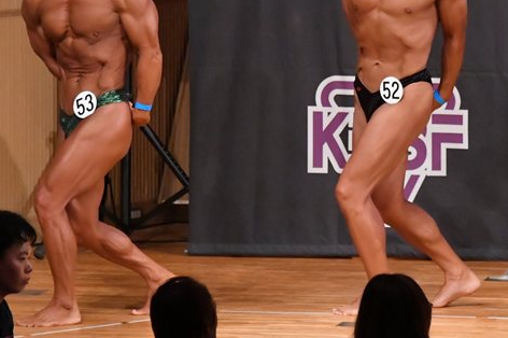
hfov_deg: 4.7
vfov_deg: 3.1
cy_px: 117
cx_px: 280
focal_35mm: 443
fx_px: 6247
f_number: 5.6
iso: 10000
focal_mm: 180
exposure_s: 1/400
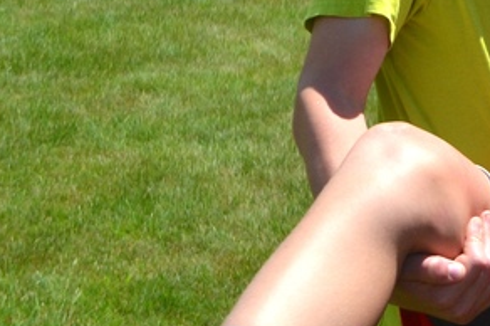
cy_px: -206
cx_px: 824
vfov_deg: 9.6
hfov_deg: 13.7
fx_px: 1863
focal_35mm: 137
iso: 400
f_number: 6.3
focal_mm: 26
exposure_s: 1/1600
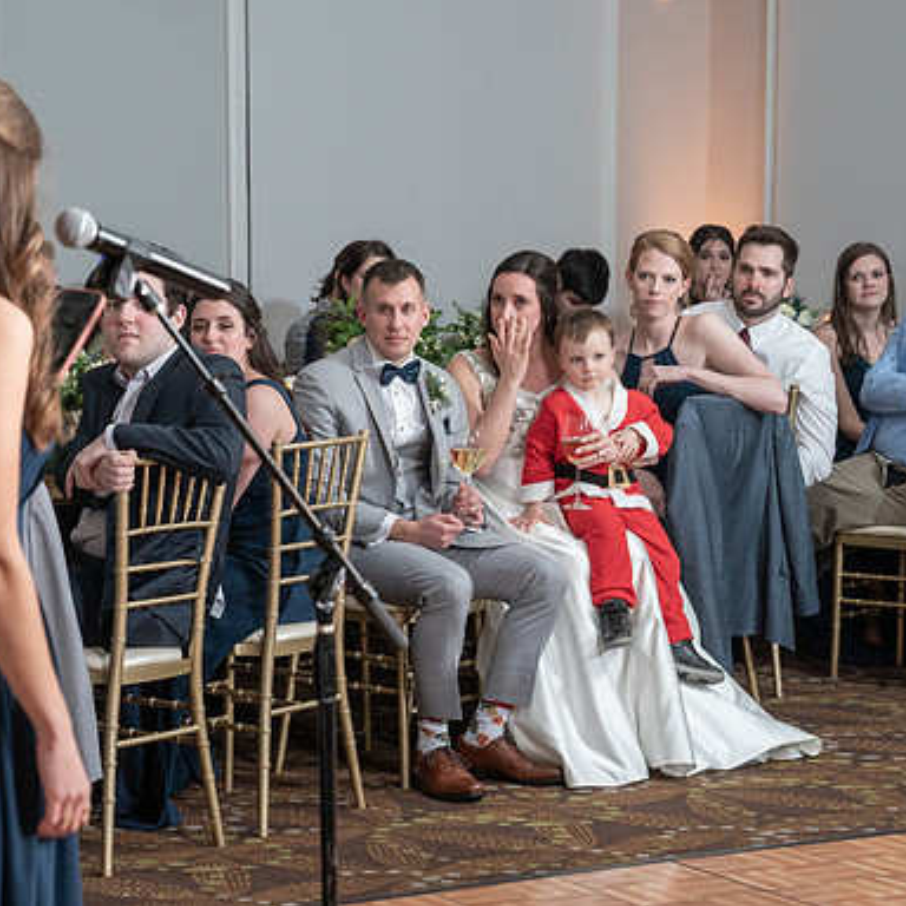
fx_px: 3020
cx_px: 207
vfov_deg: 17.1
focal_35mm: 102
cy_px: 468
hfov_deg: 17.0
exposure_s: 1/200
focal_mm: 70
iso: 2000
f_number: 5
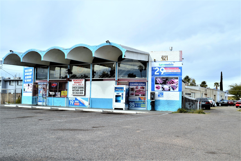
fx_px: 241
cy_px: 80
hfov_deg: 53.1
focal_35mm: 36
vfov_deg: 36.9
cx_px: 120
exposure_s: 1/250
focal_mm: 24
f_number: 8
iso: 100
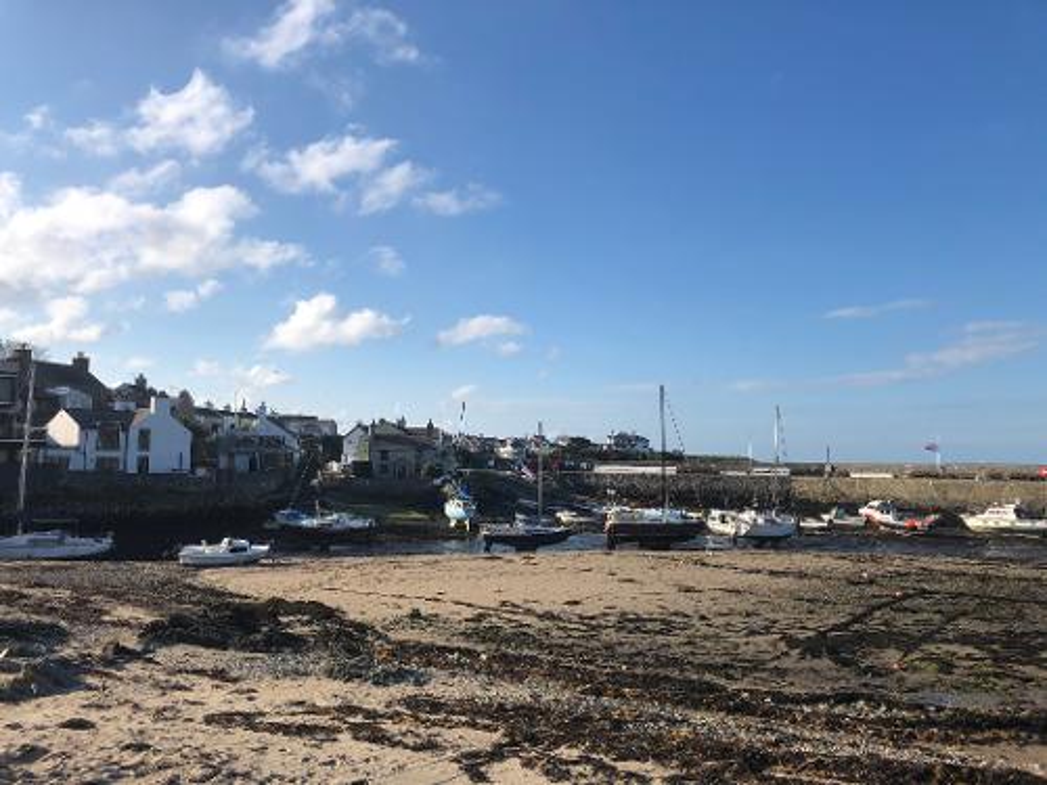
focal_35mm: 28
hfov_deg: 63.4
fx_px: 847
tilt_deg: +4.7
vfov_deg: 49.7
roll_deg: +0.1
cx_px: 524
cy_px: 392
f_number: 1.8
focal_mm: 3.99
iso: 20
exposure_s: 1/2525
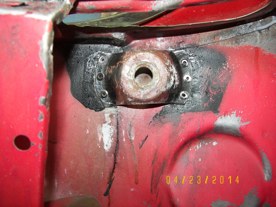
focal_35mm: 36
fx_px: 287
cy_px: 104
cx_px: 138
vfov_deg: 39.7
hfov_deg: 51.4
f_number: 2.8
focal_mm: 6
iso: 100
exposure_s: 1/30
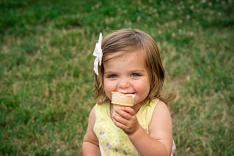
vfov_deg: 13.3
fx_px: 669
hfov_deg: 19.8
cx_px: 119
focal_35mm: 103
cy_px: 94
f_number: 6.3
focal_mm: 85
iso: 640
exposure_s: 1/400
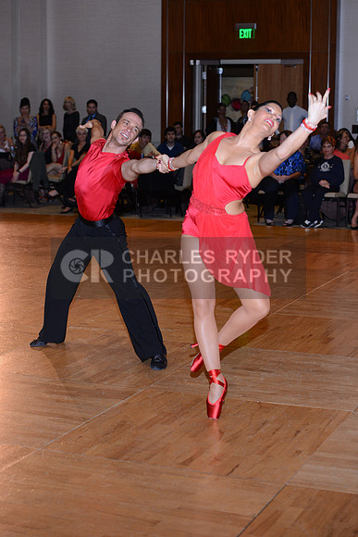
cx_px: 179
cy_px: 268
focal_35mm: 70
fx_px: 1043
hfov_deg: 19.5
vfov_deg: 28.8
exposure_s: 1/250
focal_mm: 70
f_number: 4.5
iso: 1000
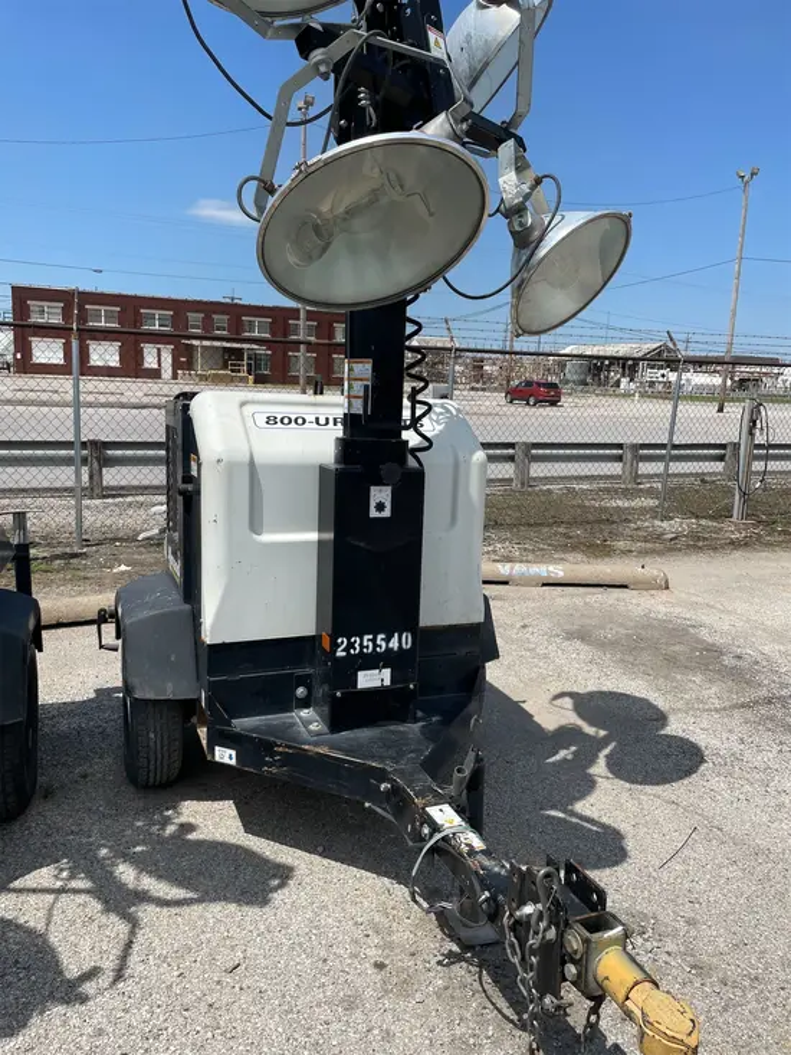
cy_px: 528
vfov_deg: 67.3
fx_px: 792
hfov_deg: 53.1
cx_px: 396
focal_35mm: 26
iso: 32
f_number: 1.6
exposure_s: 1/4651
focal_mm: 4.2
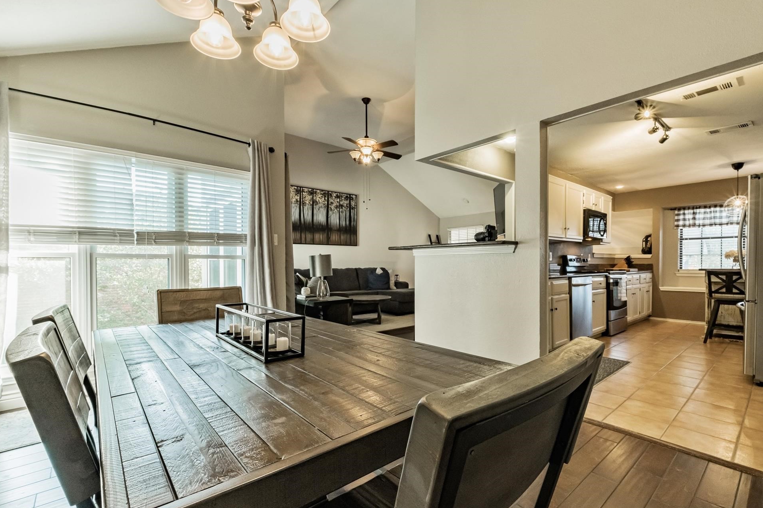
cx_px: 389
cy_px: 267
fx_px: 339
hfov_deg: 96.7
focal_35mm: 16
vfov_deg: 73.7
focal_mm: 10
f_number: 9
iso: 800
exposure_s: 1/10
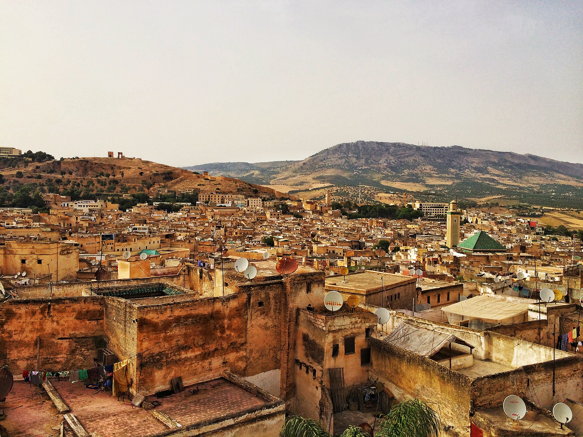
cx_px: 292
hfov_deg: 61.7
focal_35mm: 29
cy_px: 218
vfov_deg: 48.2
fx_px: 488
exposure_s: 1/2283
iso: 32
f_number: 2.2
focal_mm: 4.15
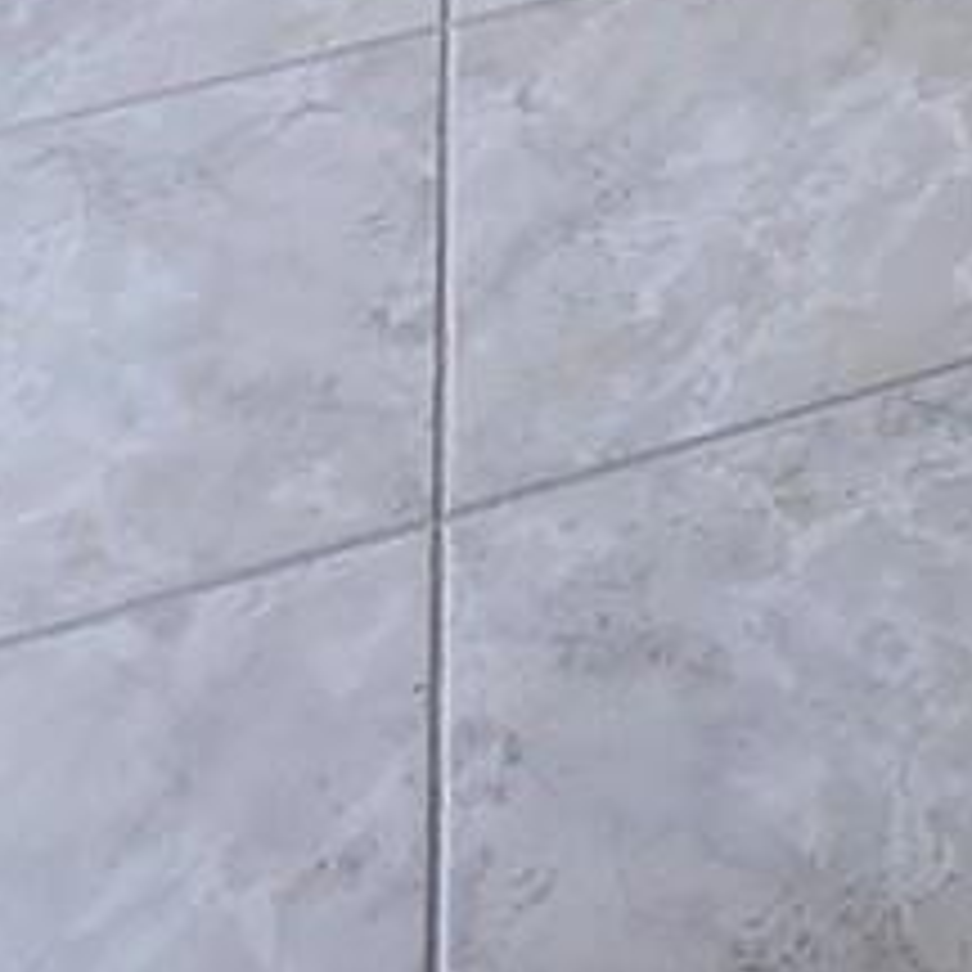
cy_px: -1184
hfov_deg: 17.7
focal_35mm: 85
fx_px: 2700
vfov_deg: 14.9
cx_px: 1566
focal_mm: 1.74
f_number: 2.2
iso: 50
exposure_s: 1/60
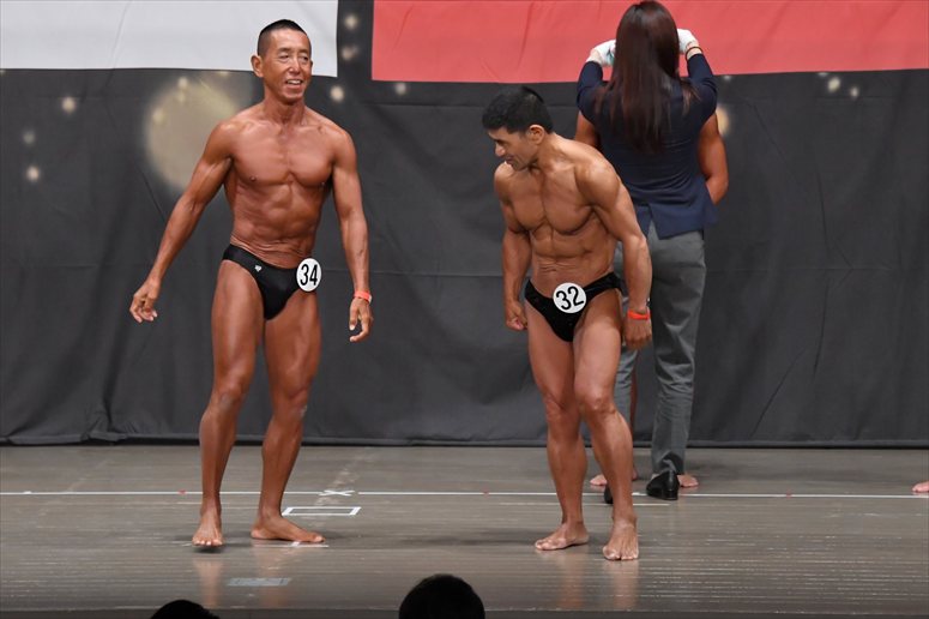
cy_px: 310
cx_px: 464
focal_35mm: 217
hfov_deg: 9.5
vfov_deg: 6.3
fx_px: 5597
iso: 5000
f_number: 5.6
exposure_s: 1/400
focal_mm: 145
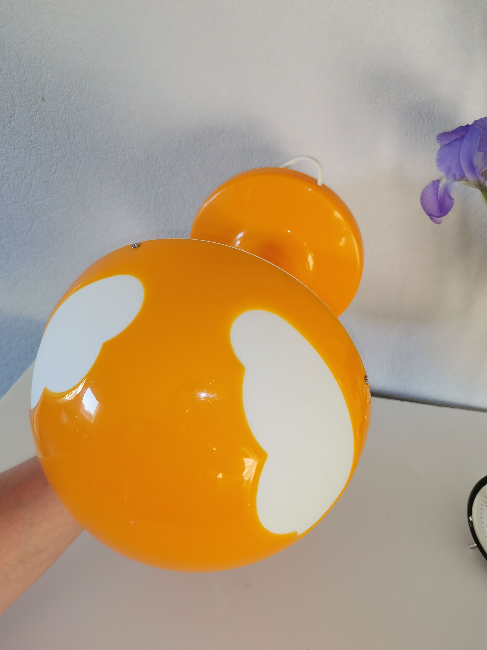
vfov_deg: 61.7
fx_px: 544
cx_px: 244
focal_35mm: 29
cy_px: 325
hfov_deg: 48.2
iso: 100
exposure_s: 1/100
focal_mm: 5.58
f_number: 1.8
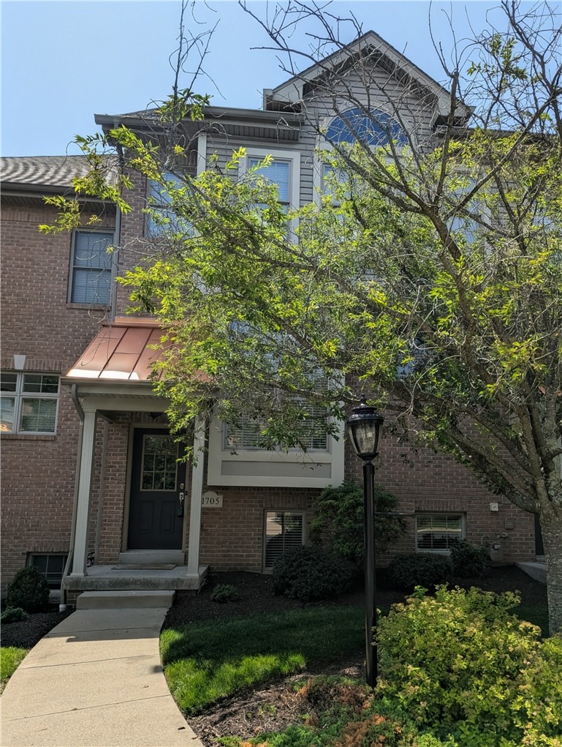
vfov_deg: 71.5
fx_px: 518
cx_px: 281
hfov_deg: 56.9
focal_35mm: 24
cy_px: 374
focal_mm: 6.81
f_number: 1.85
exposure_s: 1/2762
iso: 42
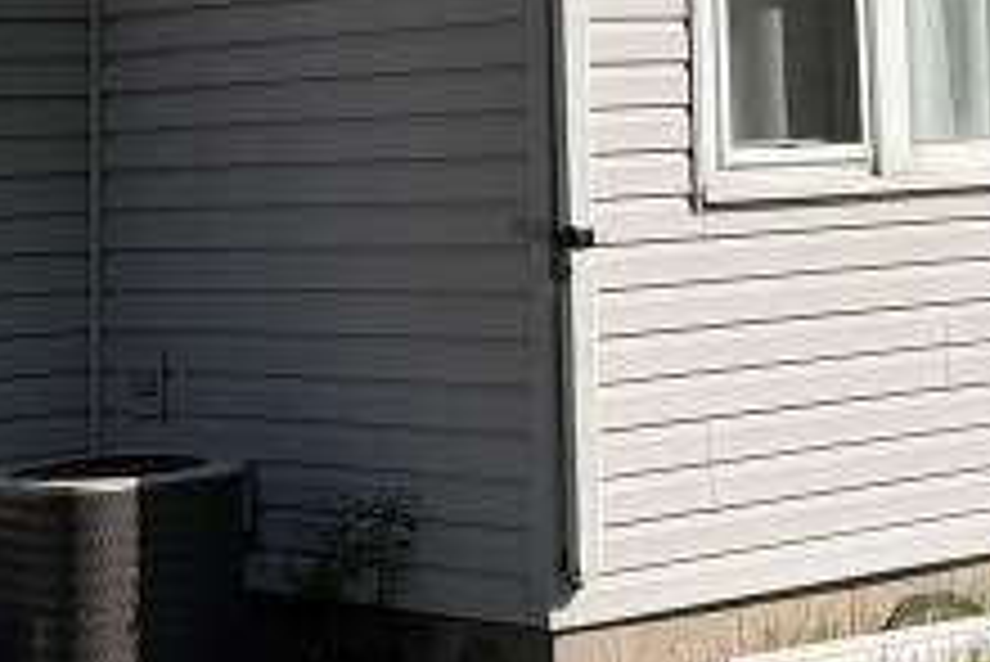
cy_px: -333
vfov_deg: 11.3
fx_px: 3192
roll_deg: +1.6
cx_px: 698
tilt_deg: +10.2
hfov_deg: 17.6
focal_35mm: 116
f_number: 1.78
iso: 80
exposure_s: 1/6173
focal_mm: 6.76
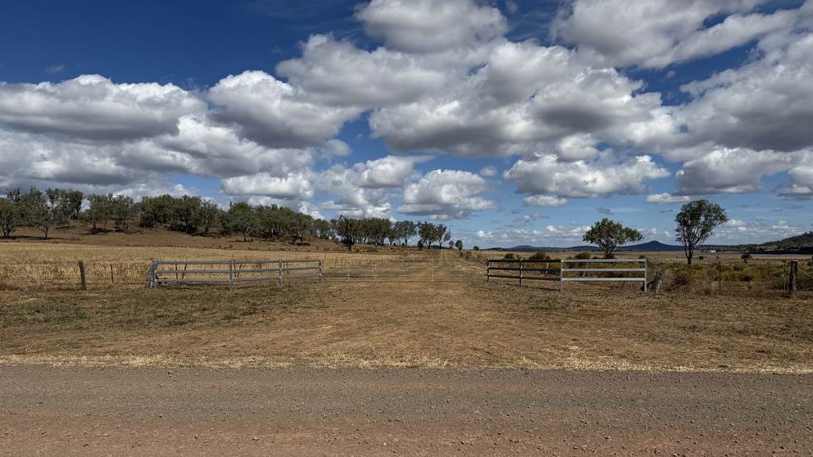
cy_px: 271
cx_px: 395
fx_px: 582
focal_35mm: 27
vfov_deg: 42.7
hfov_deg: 69.8
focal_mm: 6.76
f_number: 1.78
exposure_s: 1/11905
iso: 80
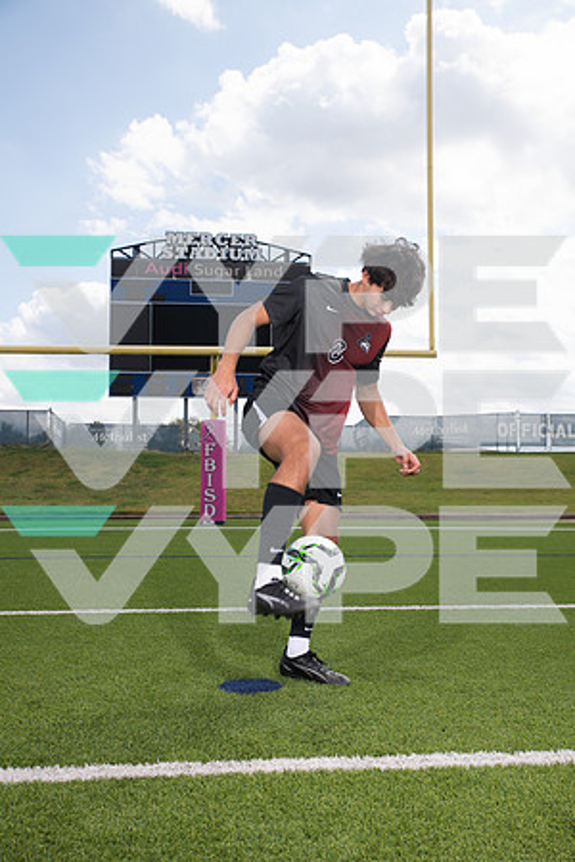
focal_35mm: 36
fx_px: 862
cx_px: 288
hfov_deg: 36.9
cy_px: 431
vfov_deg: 53.1
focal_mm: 36
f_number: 7.1
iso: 125
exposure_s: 1/400
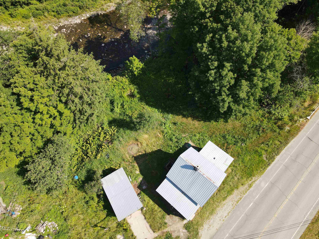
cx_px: 160
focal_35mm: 24
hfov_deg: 71.6
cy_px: 120
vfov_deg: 56.8
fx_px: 221
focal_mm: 4.5
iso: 100
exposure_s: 1/20
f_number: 2.8
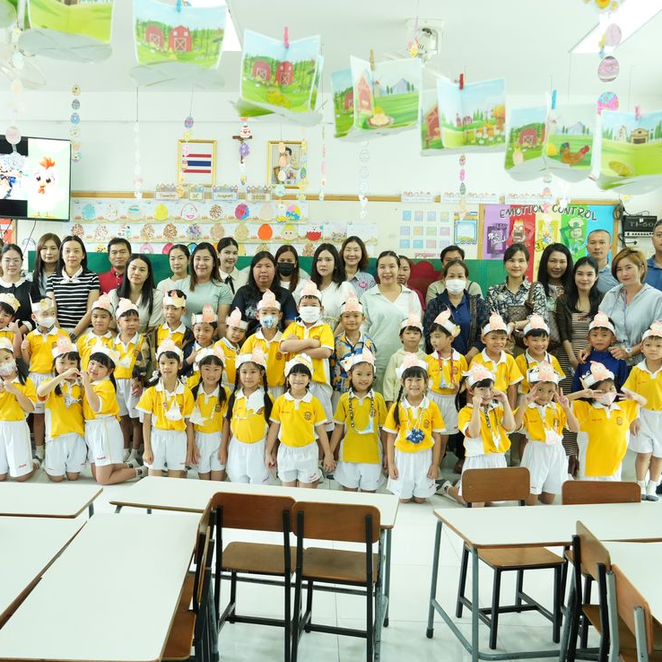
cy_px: 330
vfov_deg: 47.2
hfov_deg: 47.0
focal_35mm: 35
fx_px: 757
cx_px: 278
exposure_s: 1/50
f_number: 4.5
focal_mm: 18
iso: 1600
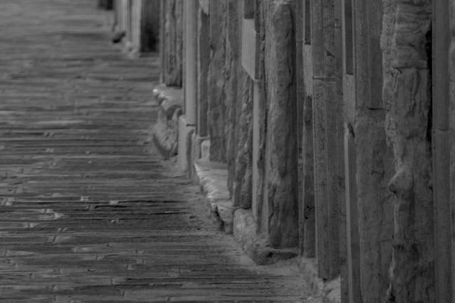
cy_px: -128
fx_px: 8373
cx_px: -204
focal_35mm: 663
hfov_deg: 3.1
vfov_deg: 2.1
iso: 100
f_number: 5.6
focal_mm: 141
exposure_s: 1/80
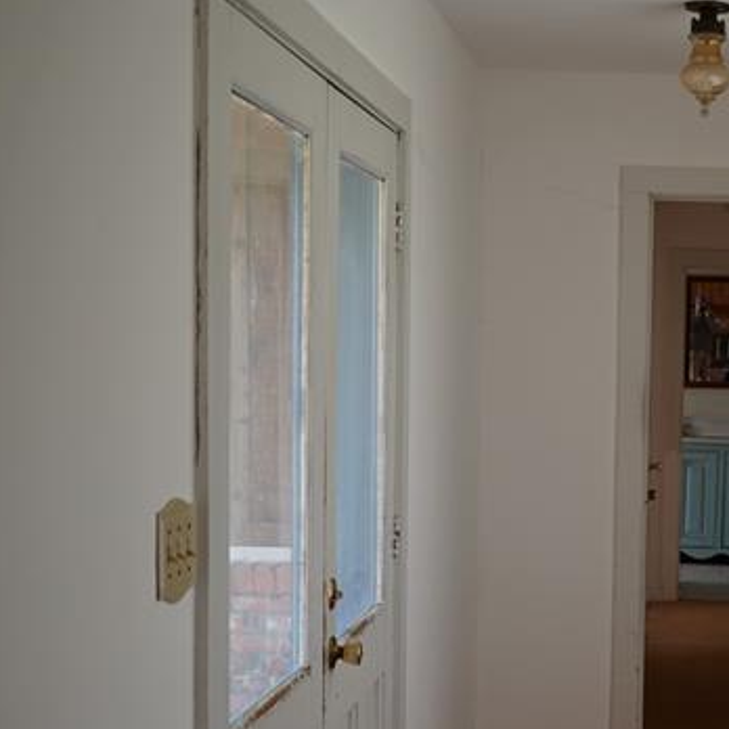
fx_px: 1668
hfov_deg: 23.3
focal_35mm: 70
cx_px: 779
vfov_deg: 24.4
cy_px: 528
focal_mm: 28
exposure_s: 1/30
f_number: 3.5
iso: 160
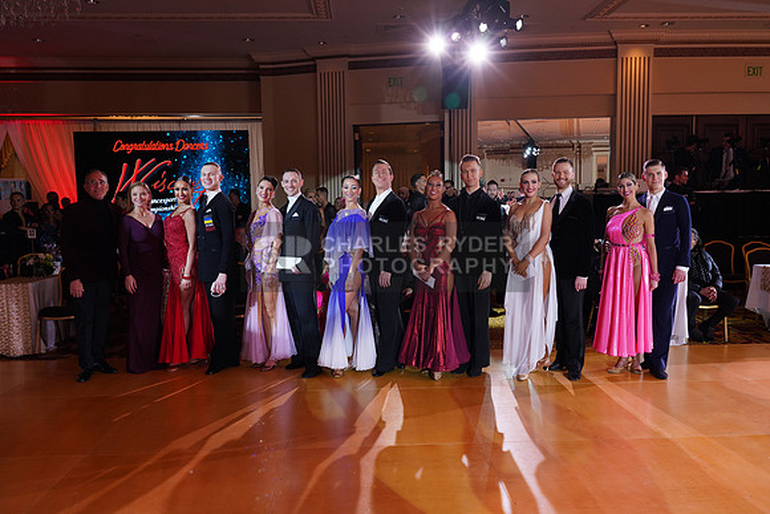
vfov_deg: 43.6
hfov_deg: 61.9
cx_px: 385
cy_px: 257
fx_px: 642
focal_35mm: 30
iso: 1600
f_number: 5.6
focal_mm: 30
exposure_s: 1/200
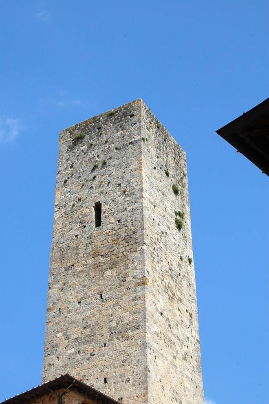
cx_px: 134
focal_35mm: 82
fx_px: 926
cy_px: 202
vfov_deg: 24.6
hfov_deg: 16.5
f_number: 10
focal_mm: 55
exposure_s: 1/320
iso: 200
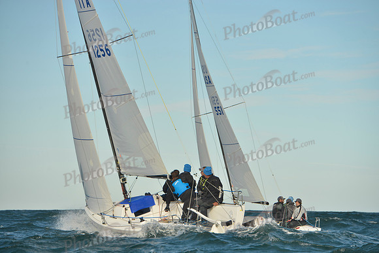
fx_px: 2106
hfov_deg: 10.3
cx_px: 190
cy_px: 126
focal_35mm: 200
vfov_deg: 6.9
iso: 280
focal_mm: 200
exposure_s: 1/1250
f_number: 8
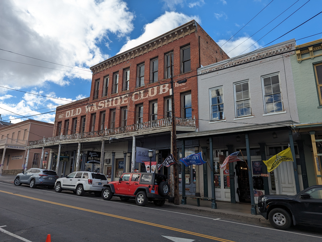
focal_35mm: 24
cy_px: 121
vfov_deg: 56.9
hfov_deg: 71.5
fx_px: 224
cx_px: 161
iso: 29
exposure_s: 1/1058
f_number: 1.85
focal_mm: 6.81
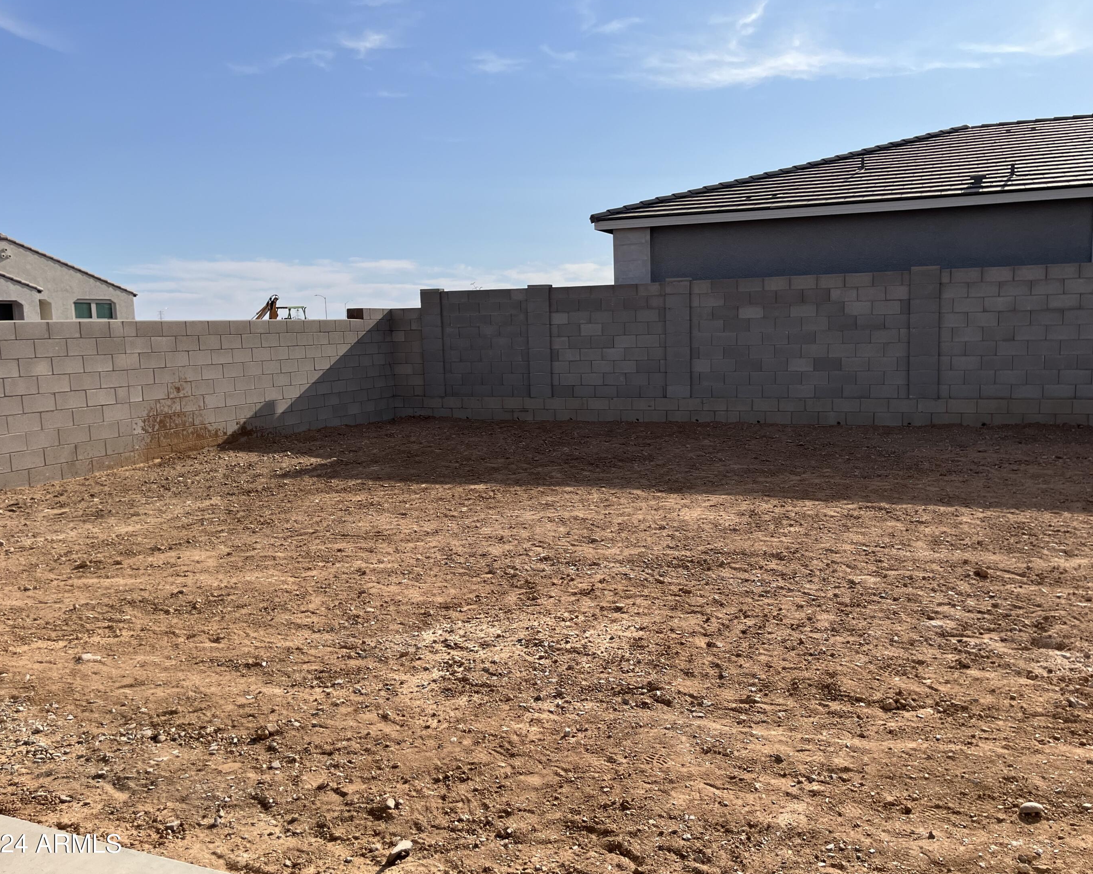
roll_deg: +1.5
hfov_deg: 62.2
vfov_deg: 51.5
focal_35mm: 28
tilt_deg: -6.7
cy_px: 433
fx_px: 906
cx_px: 573
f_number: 1.6
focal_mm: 5.1
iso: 50
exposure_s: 1/4310
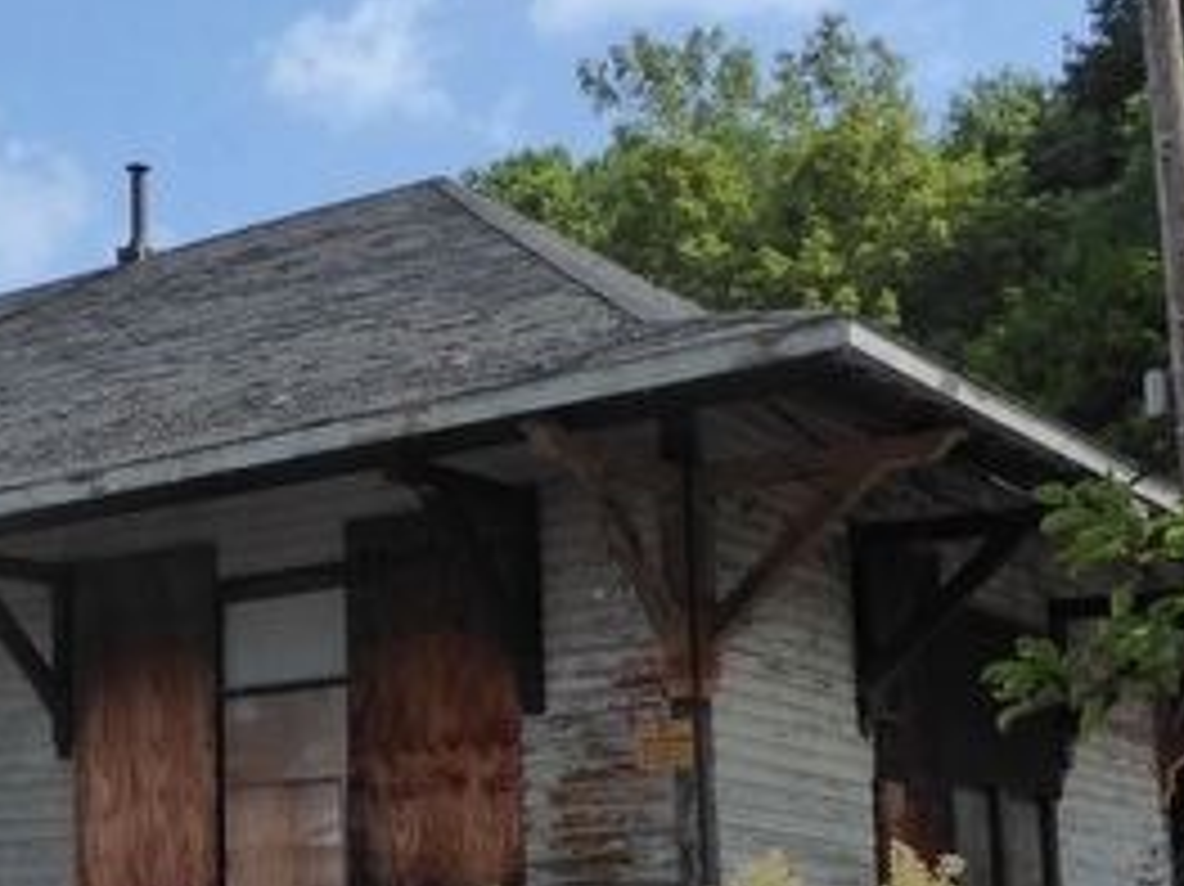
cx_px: -113
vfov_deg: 19.3
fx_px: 2598
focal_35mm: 76
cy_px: 544
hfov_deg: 24.0
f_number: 4.5
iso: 200
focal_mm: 4.3
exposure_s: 1/800
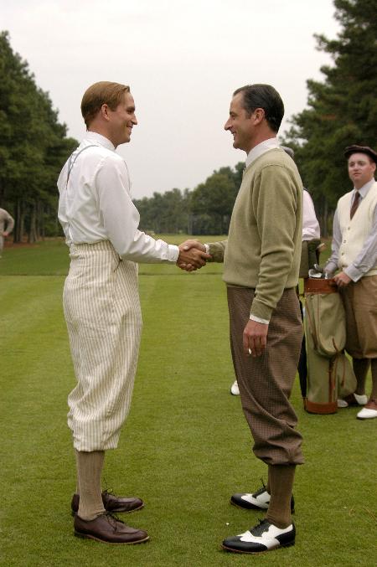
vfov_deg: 36.9
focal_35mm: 54
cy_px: 284
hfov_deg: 25.0
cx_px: 188
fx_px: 850
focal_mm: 36
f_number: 4
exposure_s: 1/125
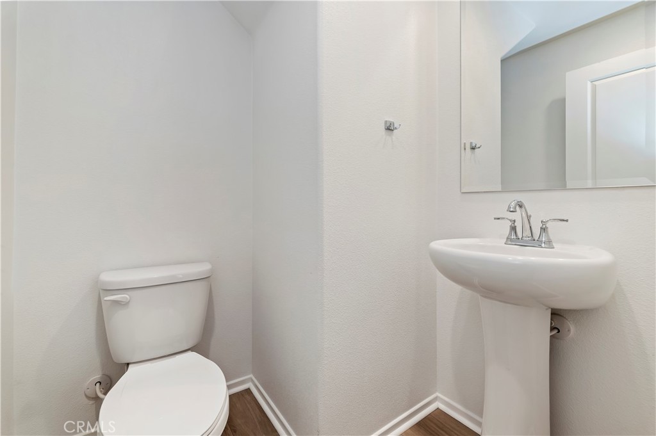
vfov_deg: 81.1
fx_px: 255
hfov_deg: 104.3
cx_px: 328
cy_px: 218
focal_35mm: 14
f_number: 10
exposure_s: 1/20
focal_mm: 14
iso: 500
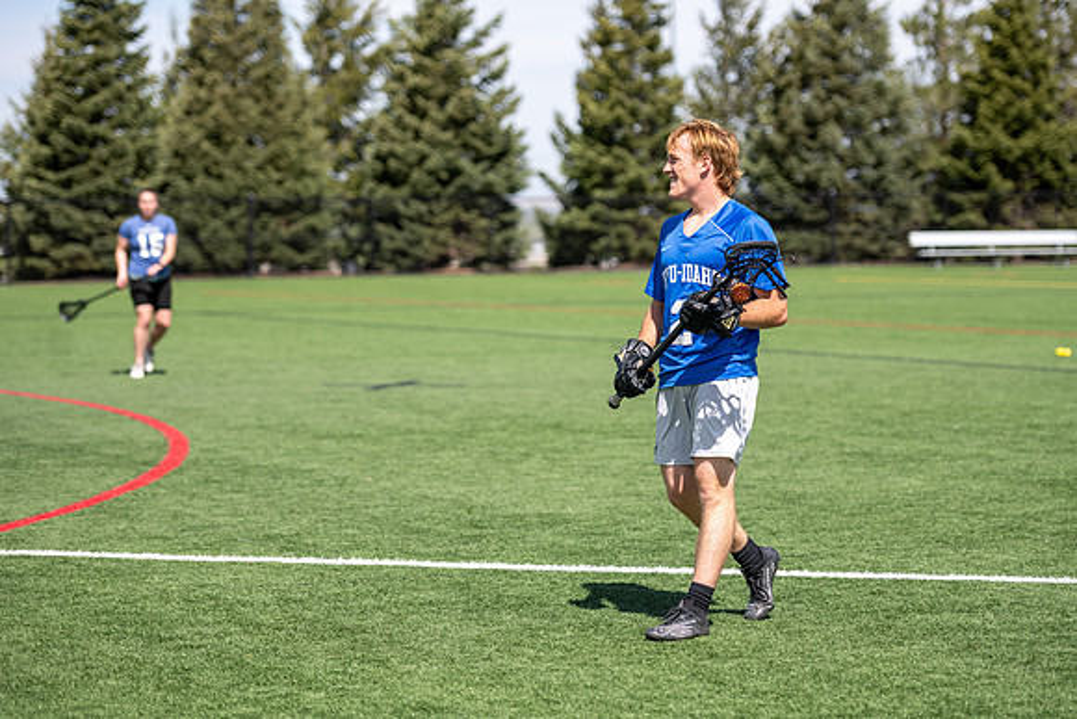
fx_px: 3130
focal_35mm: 105
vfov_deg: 13.1
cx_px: 571
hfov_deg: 19.5
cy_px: 363
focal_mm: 98
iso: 100
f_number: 2.8
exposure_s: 1/2000
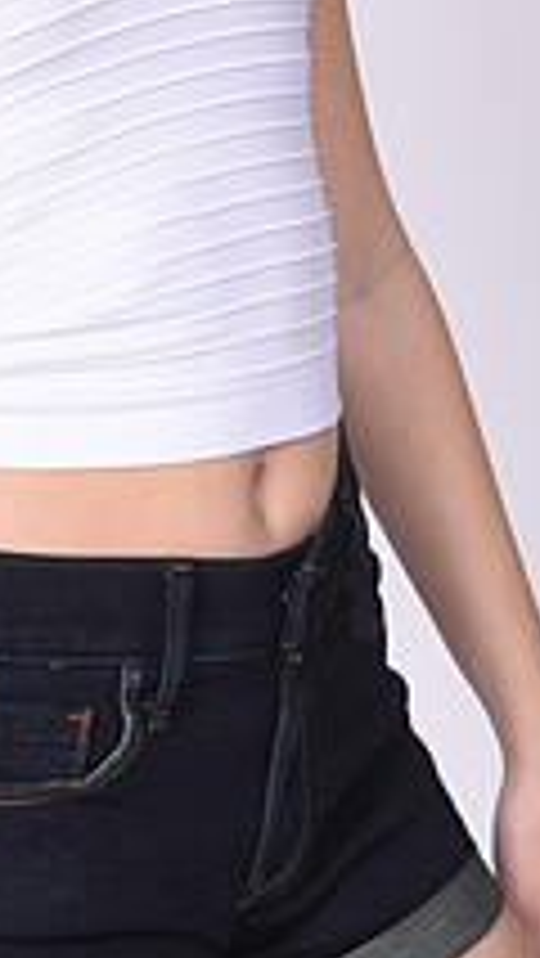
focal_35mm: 137
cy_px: 4
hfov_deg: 8.8
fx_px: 3483
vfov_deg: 15.4
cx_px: -52
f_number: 11
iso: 250
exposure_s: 1/160
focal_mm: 48
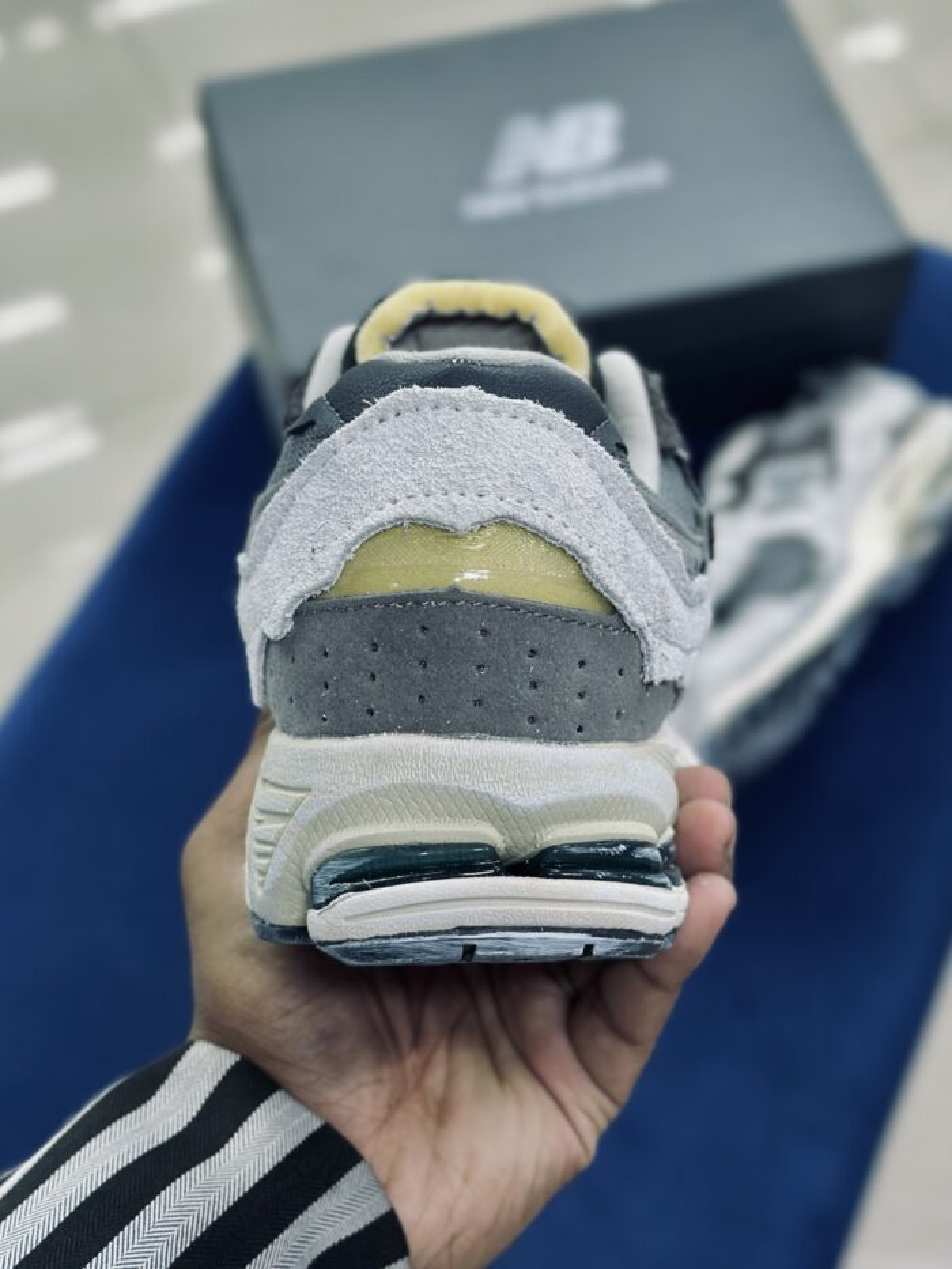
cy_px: 634
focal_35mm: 48
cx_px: 476
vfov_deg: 39.7
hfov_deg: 30.3
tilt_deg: -57.3
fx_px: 1760
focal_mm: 6.86
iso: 80
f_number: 1.78
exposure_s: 1/100
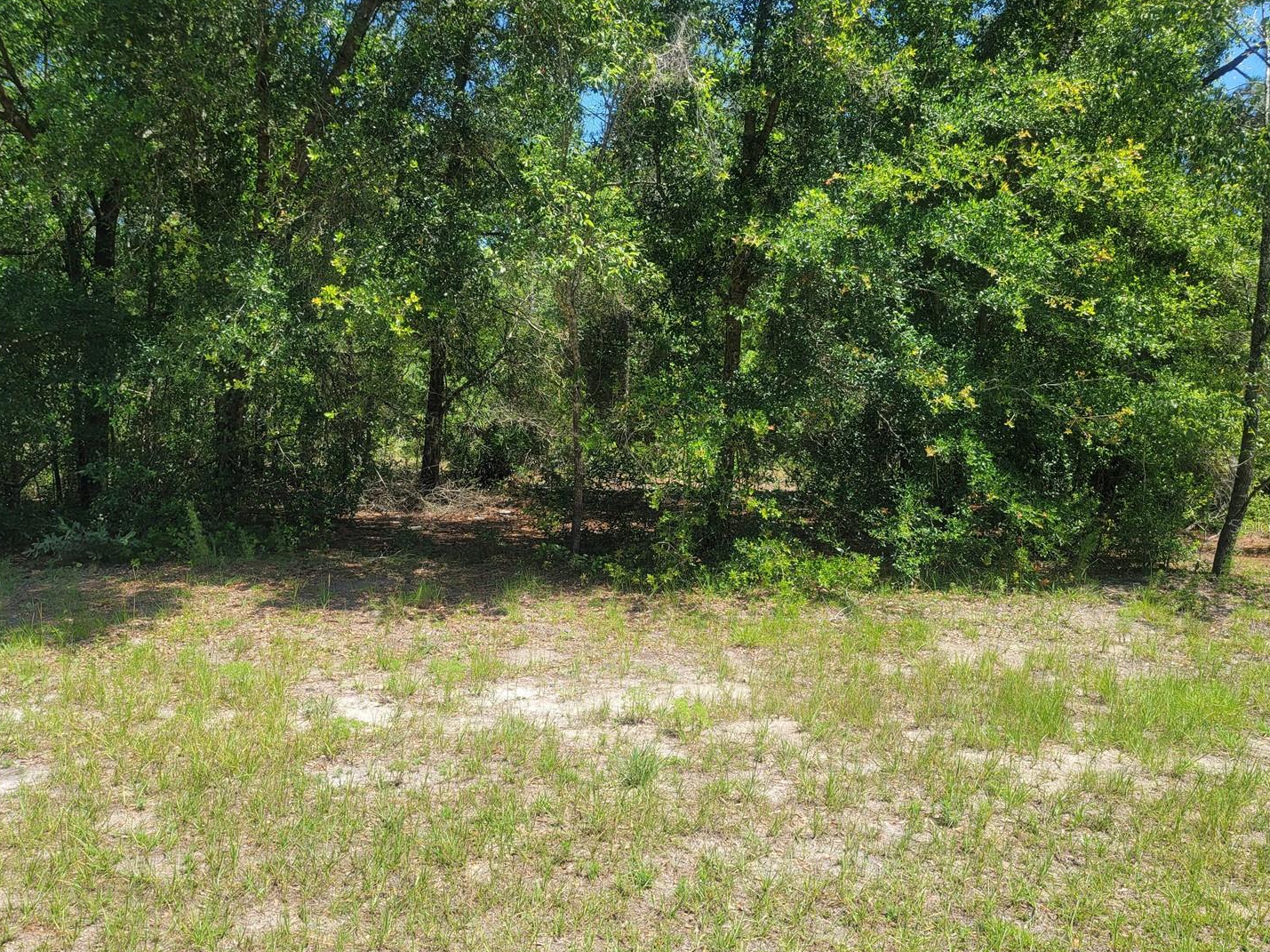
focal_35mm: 28
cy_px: 525
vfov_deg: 49.6
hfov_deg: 63.4
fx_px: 1027
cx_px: 603
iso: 20
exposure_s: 1/419
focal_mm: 7
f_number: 1.8
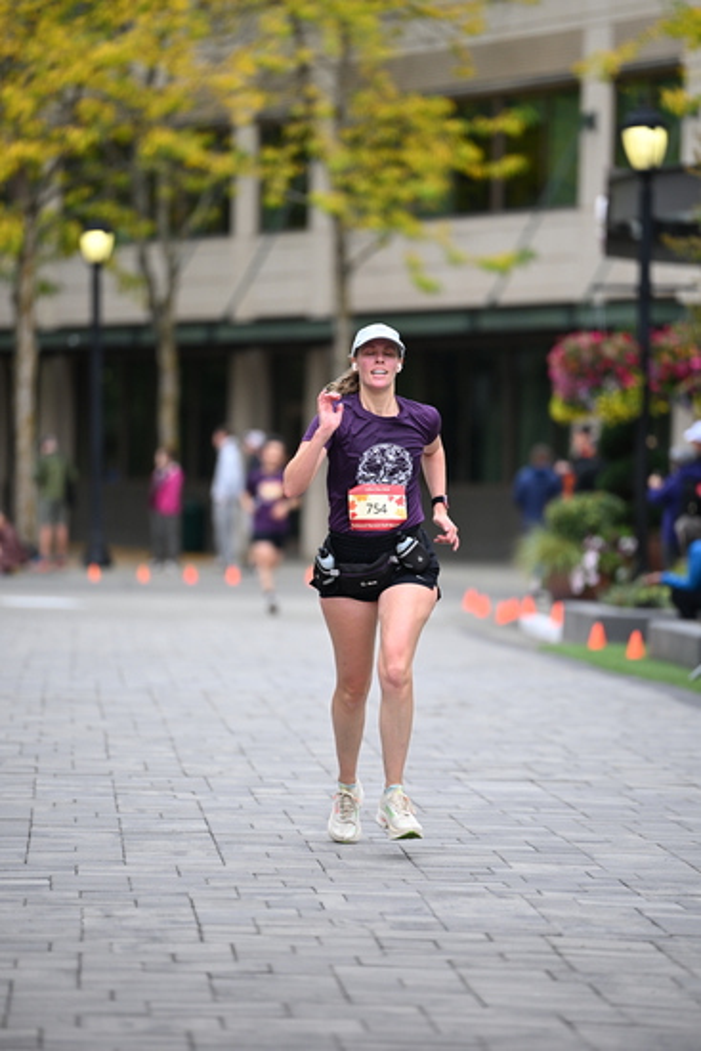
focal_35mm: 200
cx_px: 350
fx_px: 5838
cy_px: 526
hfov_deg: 6.9
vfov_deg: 10.3
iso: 640
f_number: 2.8
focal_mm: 200
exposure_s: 1/2000
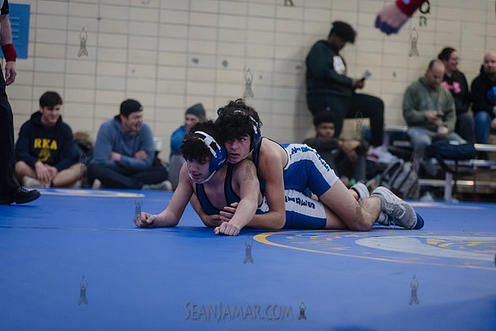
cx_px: 248
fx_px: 1543
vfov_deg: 12.2
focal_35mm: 112
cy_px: 166
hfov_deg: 18.3
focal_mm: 112
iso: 8000
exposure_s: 1/400
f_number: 3.2
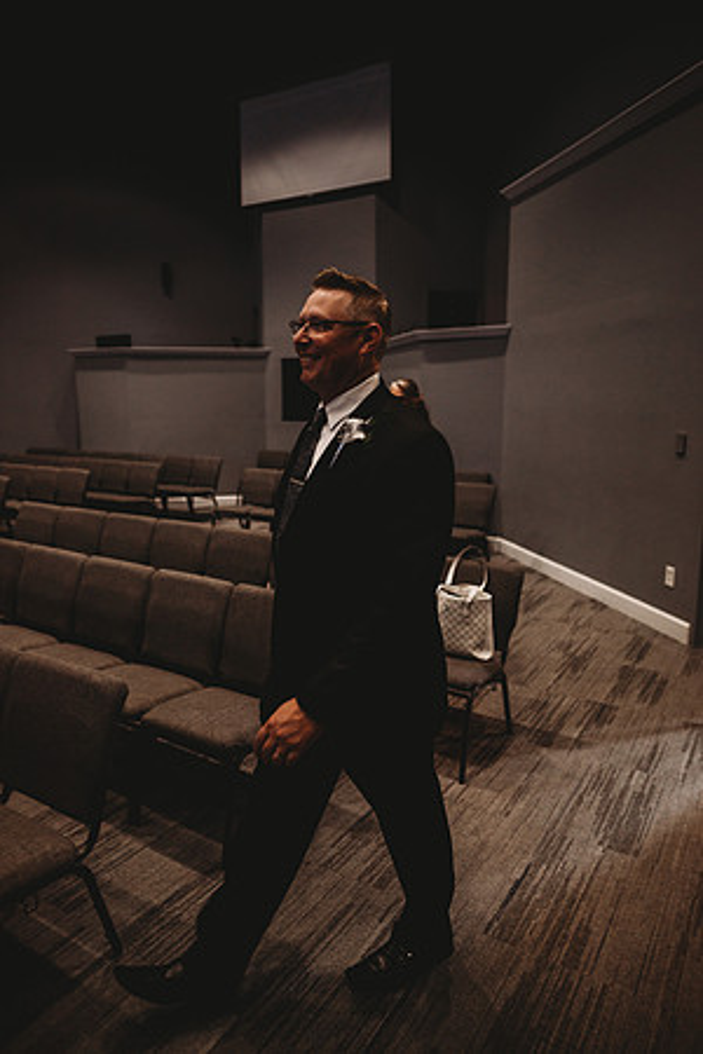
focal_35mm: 24
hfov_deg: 53.1
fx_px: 703
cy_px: 527
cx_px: 352
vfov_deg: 73.7
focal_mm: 24
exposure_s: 1/125
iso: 400
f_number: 2.2
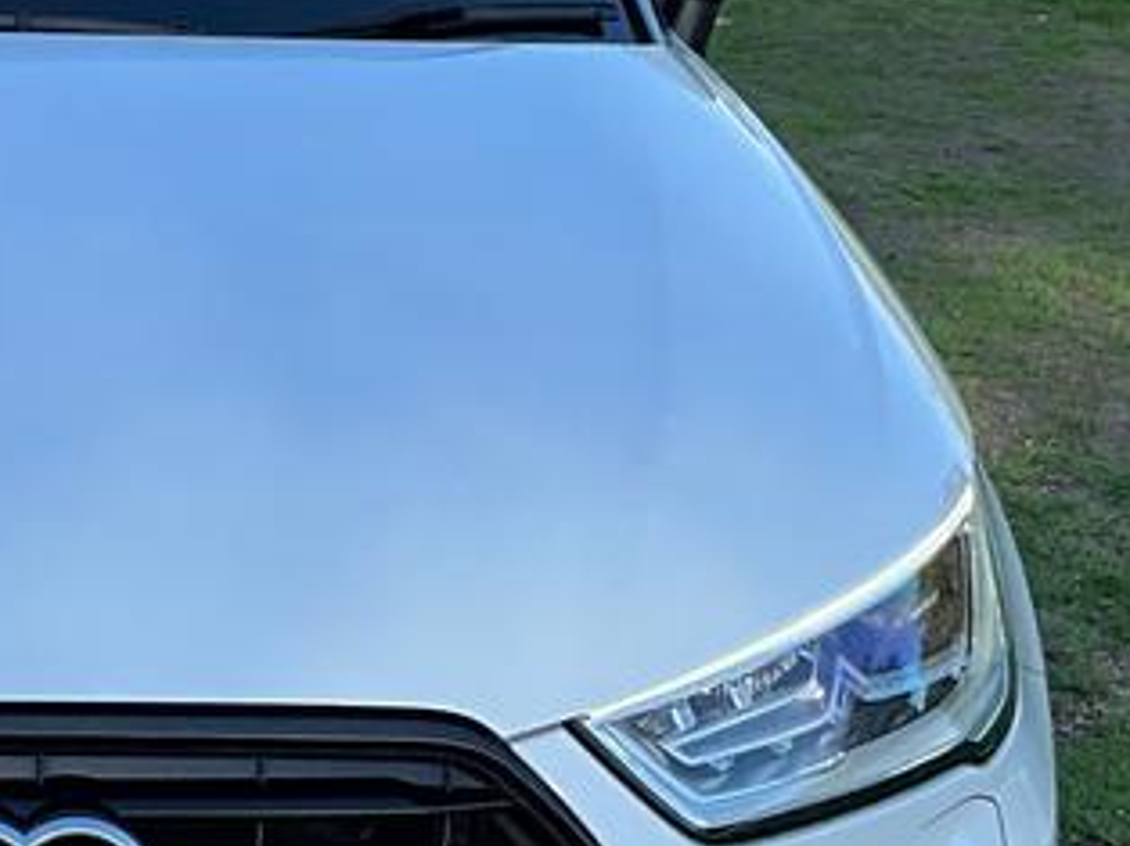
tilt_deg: -13.3
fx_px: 3621
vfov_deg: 13.3
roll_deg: +0.8
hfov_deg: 17.1
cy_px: 500
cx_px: -130
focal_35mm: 111
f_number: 1.8
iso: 25
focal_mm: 3
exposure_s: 1/580
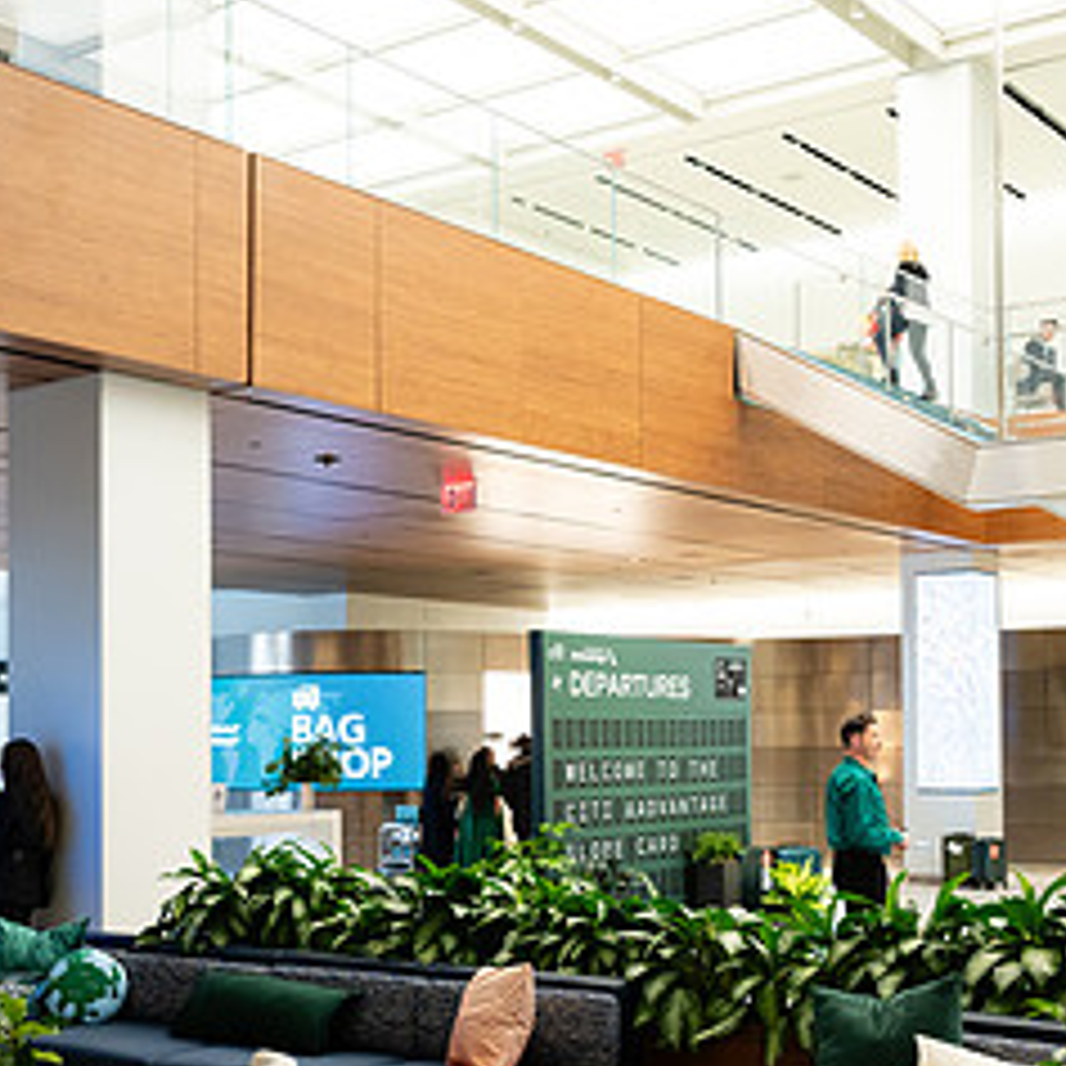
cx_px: 558
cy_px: 697
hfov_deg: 34.0
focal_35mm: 50
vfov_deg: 33.8
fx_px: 1742
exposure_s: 1/160
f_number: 3.2
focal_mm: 24
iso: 1250
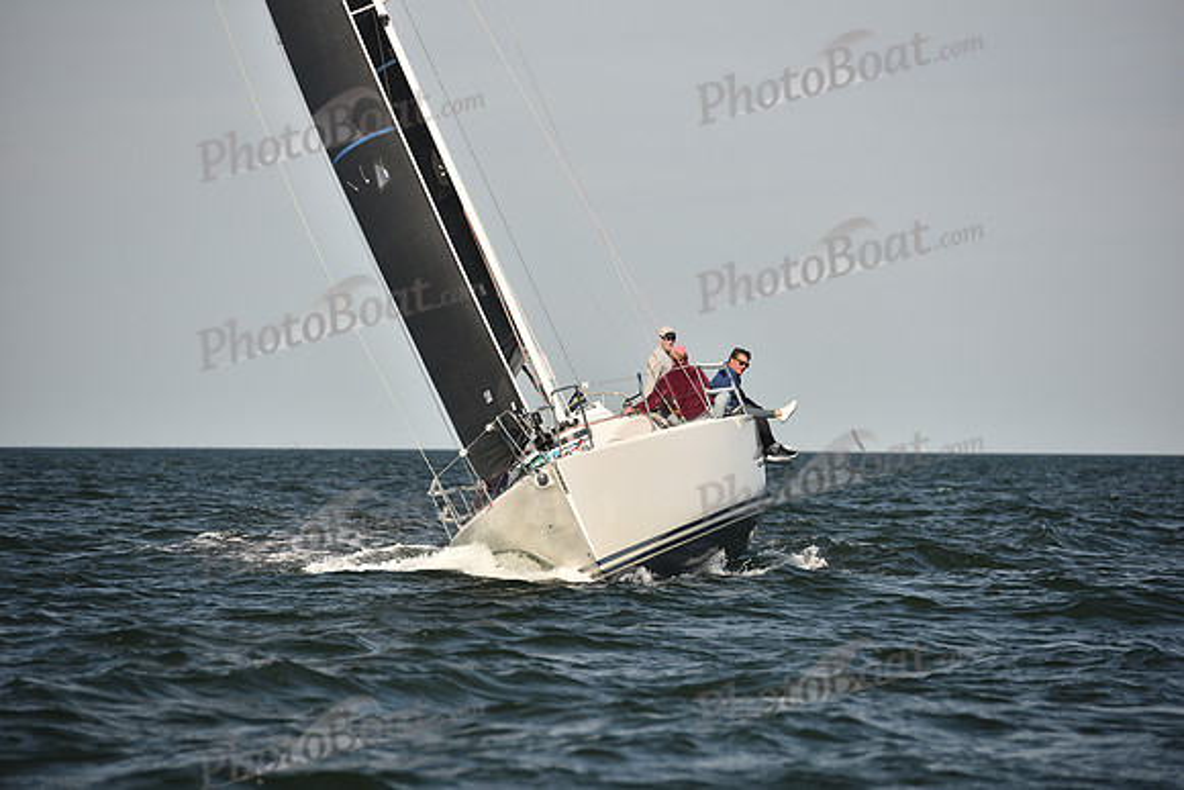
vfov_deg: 6.9
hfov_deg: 10.3
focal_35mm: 200
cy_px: 395
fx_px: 6579
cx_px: 592
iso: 250
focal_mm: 200
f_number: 5
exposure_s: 1/800
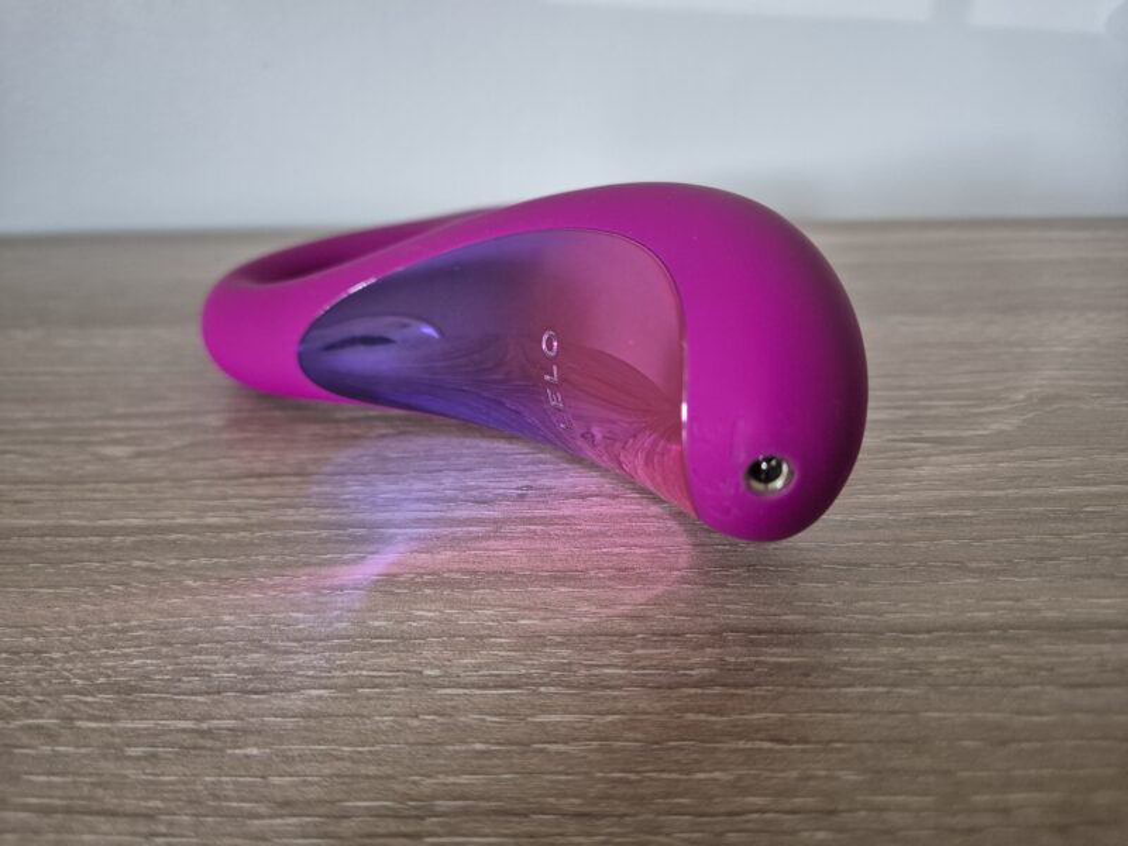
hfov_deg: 73.9
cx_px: 564
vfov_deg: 58.9
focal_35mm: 23
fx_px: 749
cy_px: 423
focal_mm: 5.4
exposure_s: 1/100
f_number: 1.8
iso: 1250
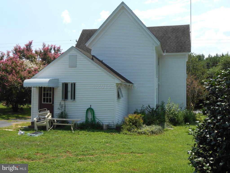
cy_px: 86
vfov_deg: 37.7
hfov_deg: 49.0
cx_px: 115
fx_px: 252
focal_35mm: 38
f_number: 4.2
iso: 80
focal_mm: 6.8
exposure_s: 1/640
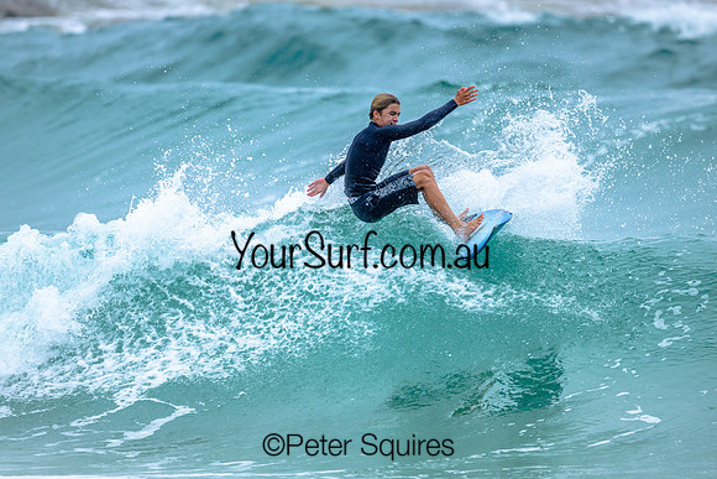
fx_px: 16550
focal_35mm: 831
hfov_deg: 2.5
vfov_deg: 1.7
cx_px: 345
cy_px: 245
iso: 720
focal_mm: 800
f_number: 6.3
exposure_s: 1/2500
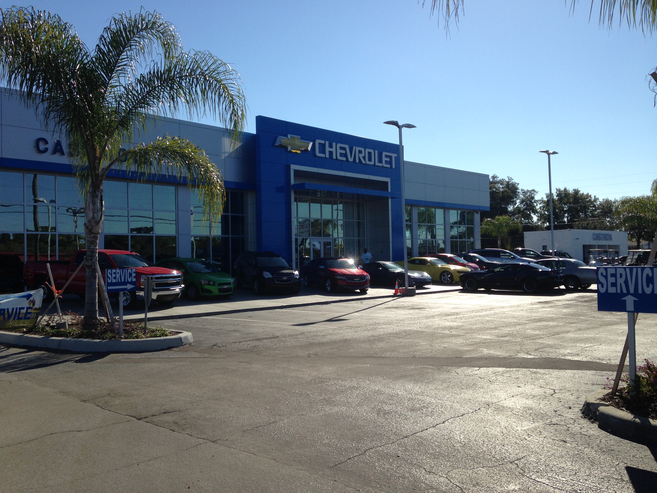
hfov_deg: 55.4
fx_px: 626
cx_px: 328
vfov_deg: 42.9
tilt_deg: +0.5
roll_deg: +3.0
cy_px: 246
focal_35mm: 33
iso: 50
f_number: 2.4
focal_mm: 4.12
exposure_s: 1/2169
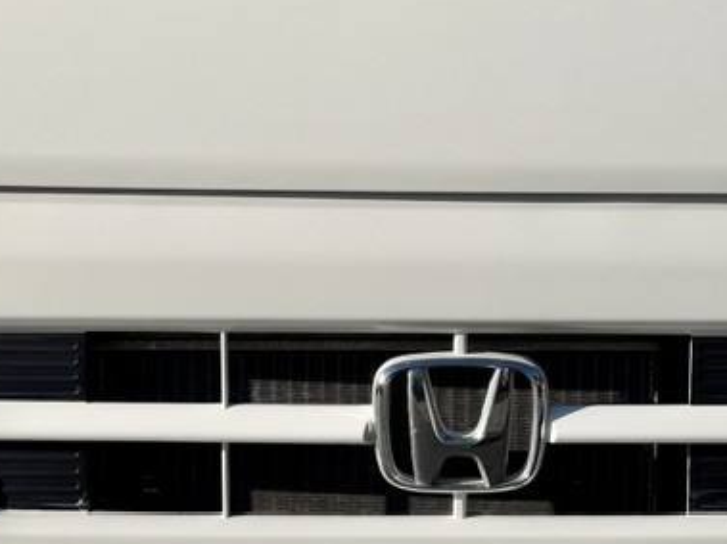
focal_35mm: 81
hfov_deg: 23.9
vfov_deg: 18.2
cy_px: 205
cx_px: 524
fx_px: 1701
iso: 80
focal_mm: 6.76
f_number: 1.78
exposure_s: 1/10309
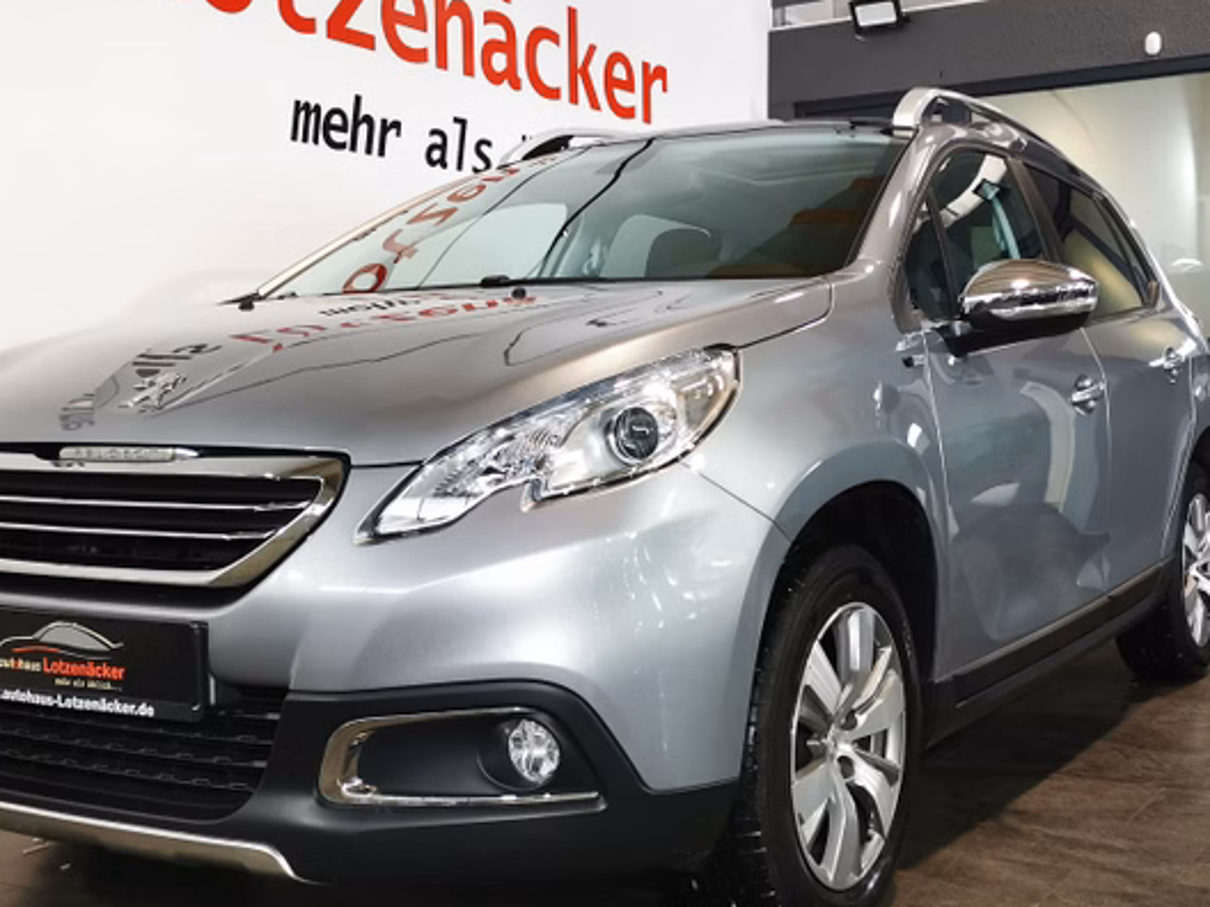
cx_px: 598
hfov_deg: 40.4
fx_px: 1643
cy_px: 474
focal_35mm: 47
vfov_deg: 30.9
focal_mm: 5.58
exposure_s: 1/50
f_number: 1.8
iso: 125
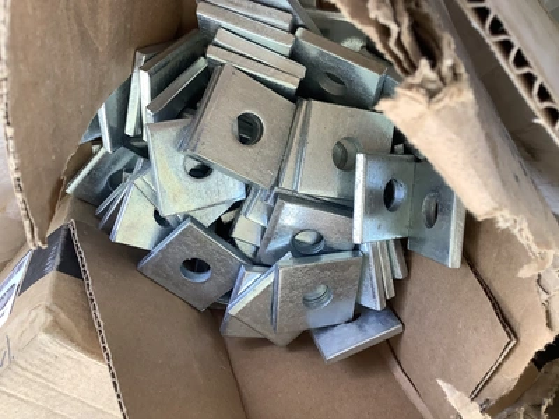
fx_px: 501
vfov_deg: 45.4
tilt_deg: -72.7
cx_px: 280
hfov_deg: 58.4
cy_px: 210
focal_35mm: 31
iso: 64
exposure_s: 1/60
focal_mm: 3.3
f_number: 2.4
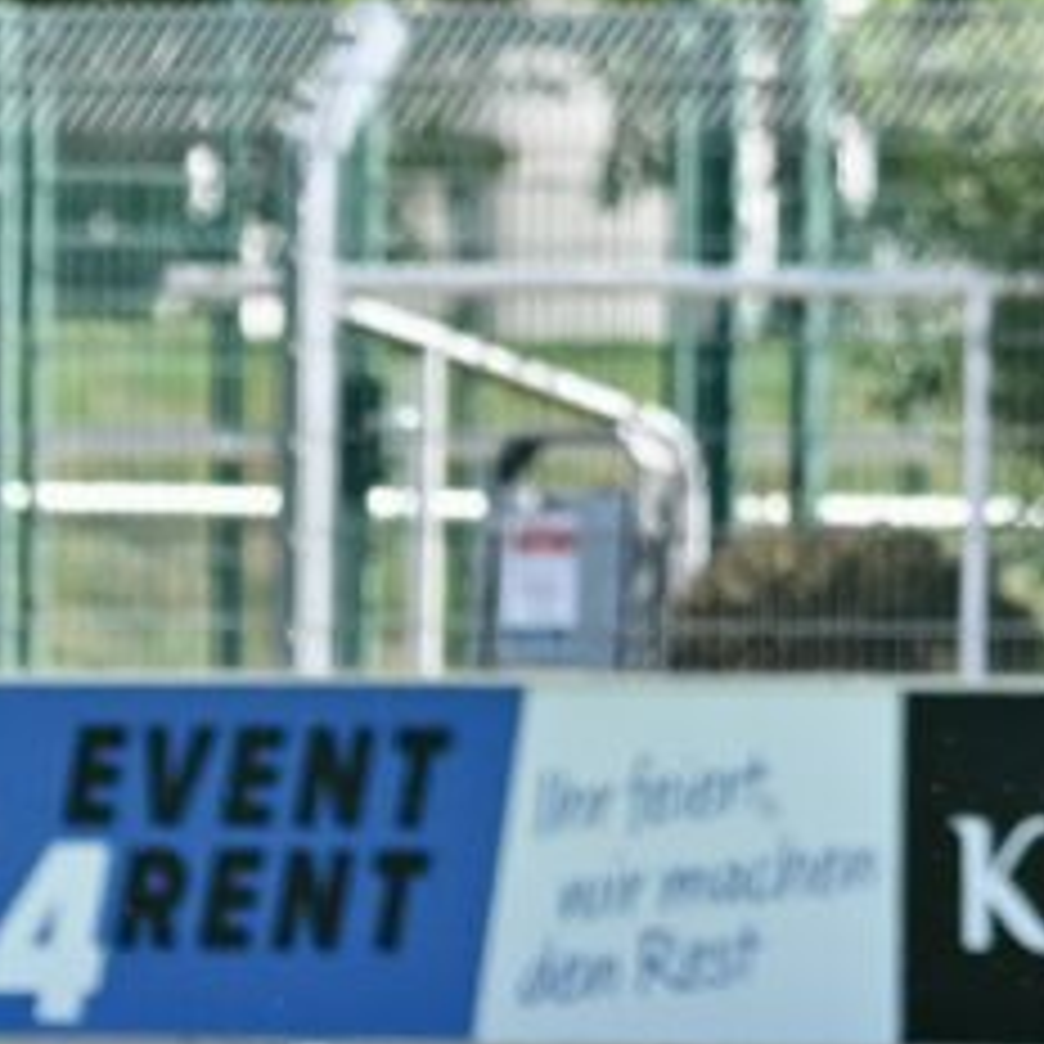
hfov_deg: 2.6
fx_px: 23032
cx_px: 1508
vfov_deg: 2.6
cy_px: 79
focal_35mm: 675
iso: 360
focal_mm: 180
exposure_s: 1/1600
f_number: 5.3
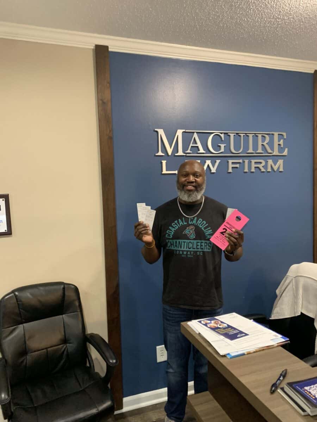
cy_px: 211
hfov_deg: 53.1
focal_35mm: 26
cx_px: 158
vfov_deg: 67.3
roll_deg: +2.1
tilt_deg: -4.9
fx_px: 317
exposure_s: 1/40
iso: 320
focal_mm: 4.25
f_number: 1.8
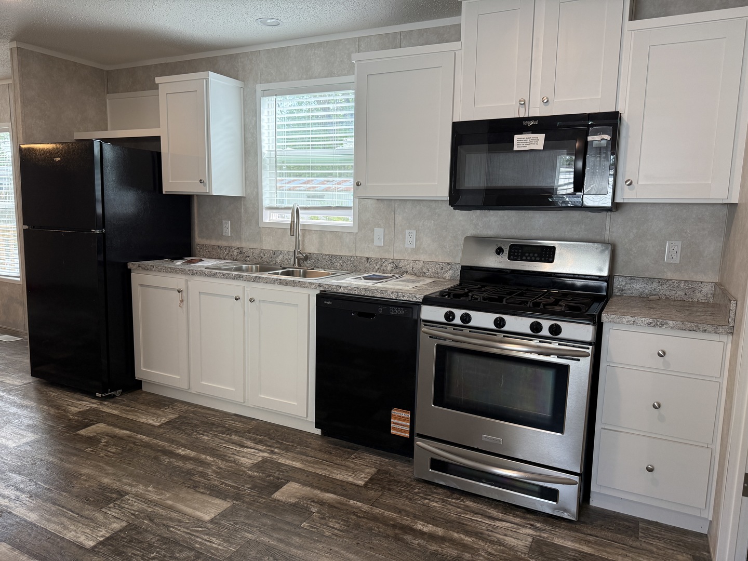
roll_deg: -1.4
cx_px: 374
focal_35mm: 24
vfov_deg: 56.8
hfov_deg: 71.6
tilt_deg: -7.2
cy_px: 280
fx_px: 519
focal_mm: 6.76
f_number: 1.78
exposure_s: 1/141
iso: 200
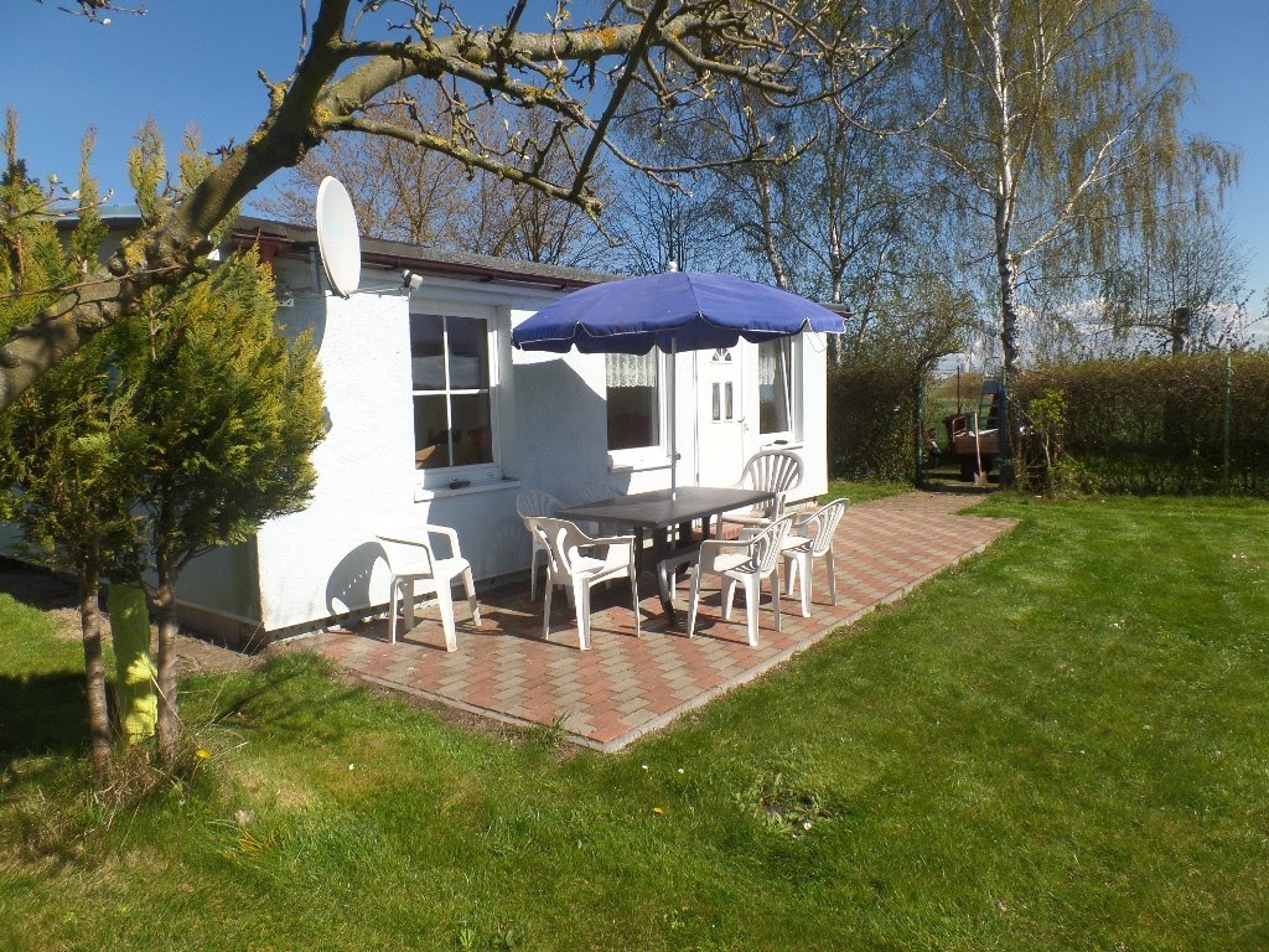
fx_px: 843
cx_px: 634
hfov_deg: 73.9
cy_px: 476
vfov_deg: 58.9
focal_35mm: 23
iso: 100
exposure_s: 1/1000
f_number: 3.5
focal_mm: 4.1
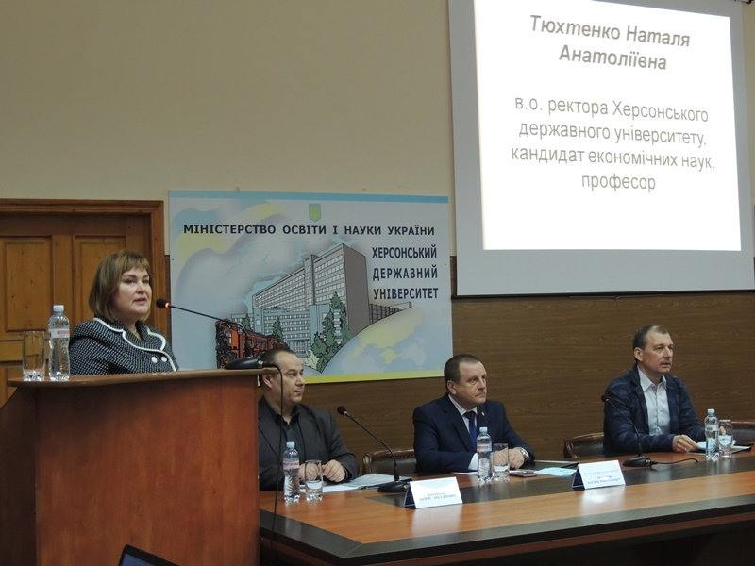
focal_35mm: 60
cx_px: 378
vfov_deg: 24.4
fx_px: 1309
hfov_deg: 32.2
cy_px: 283
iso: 500
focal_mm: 10.7
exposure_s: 1/15
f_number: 3.7
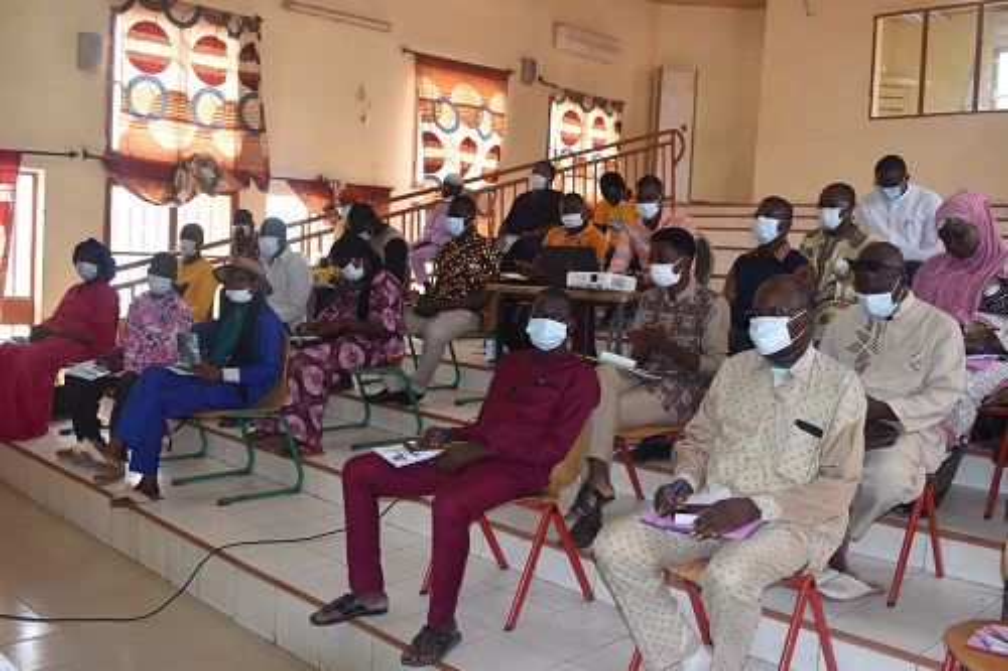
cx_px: 504
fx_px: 966
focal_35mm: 34
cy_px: 336
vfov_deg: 38.3
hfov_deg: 55.1
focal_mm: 23
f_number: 5.6
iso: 720
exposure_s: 1/125
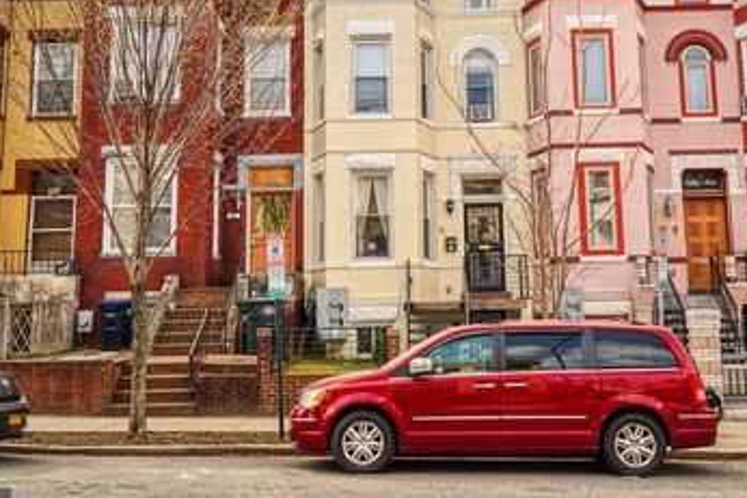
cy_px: 167
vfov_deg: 33.9
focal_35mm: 39
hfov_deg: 49.3
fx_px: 810
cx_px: 434
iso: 100
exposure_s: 1/80
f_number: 11
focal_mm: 18
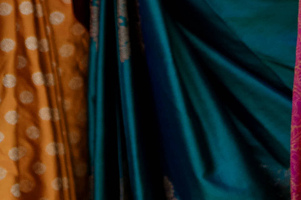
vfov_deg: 5.0
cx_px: 88
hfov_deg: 8.1
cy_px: -505
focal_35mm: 255
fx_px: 2132
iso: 200
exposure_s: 1/400
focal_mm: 35
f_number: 1.4
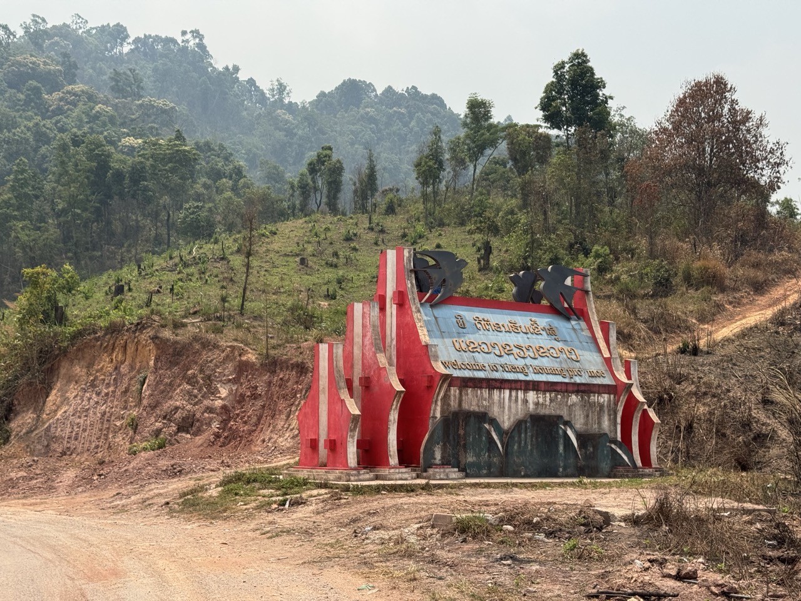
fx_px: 1111
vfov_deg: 30.3
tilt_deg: +7.7
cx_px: 400
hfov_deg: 39.7
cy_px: 300
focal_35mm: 48
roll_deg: +0.1
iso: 64
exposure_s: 1/4975
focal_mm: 6.76
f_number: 1.78
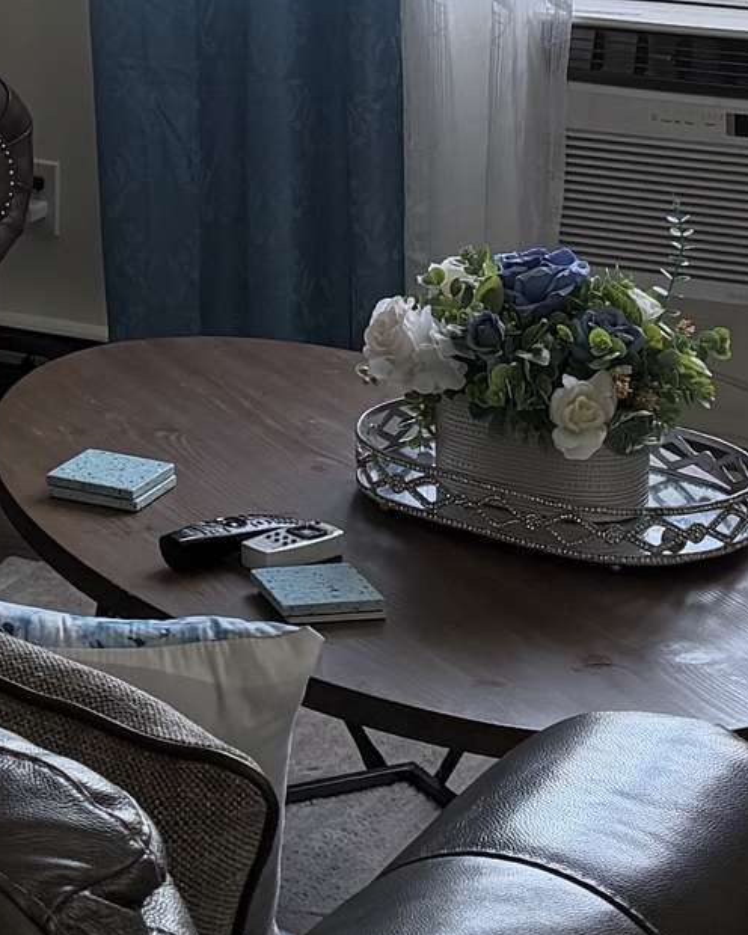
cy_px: -157
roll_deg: +1.9
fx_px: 3210
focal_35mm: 116
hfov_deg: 13.2
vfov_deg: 16.0
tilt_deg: -7.8
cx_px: 57
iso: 200
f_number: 1.78
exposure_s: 1/100
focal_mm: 6.76
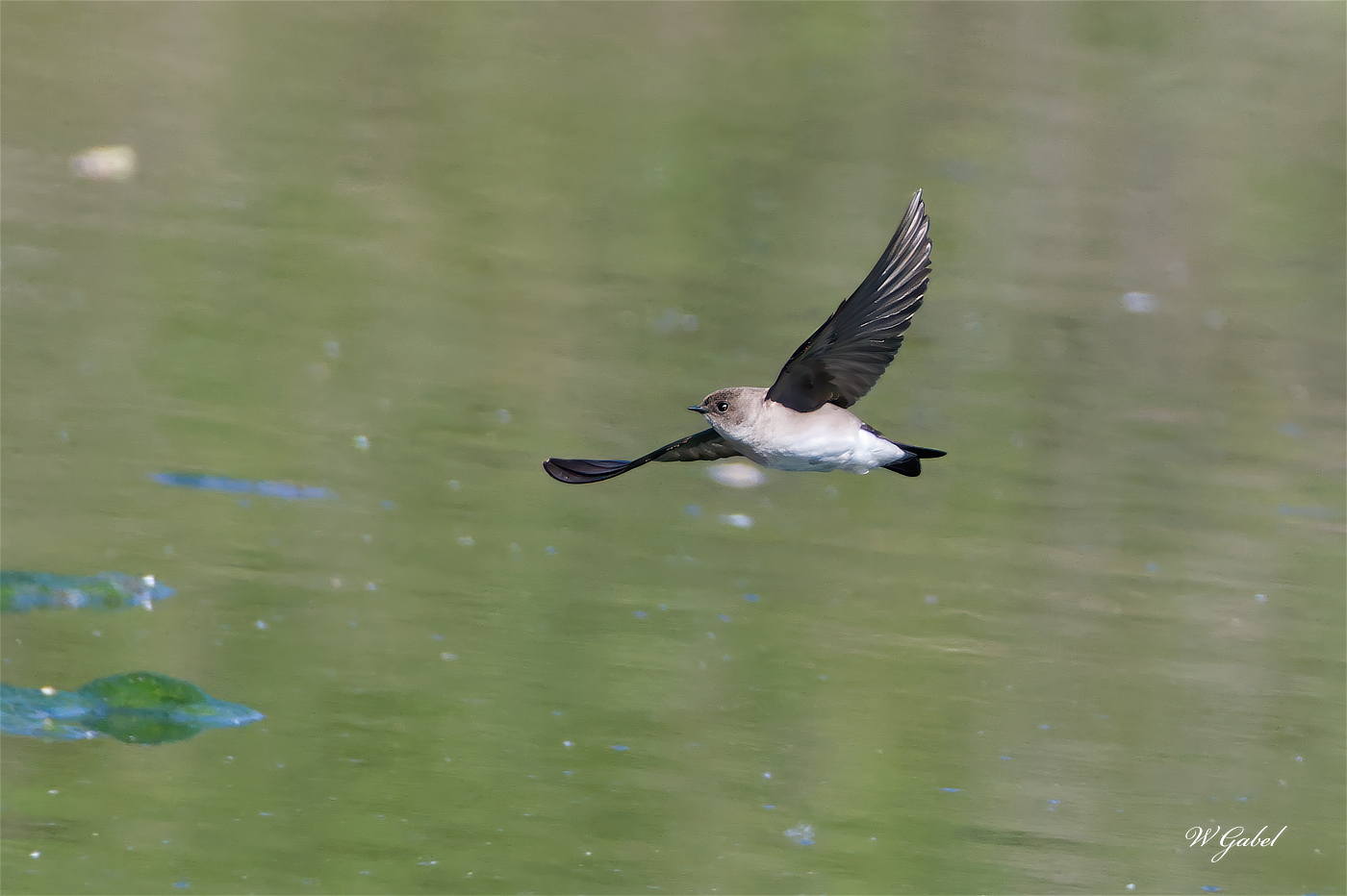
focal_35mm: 750
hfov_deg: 2.8
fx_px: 28048
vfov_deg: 1.8
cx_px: 674
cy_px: 448
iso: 2500
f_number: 7.1
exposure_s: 1/4000
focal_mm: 500
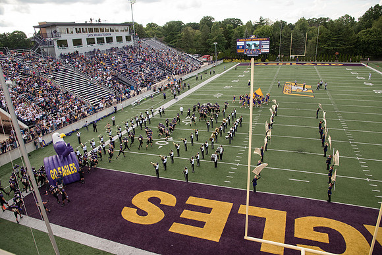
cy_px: 128
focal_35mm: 24
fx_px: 255
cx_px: 191
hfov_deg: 73.7
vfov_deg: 53.2
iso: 640
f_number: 6.3
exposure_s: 1/640
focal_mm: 24
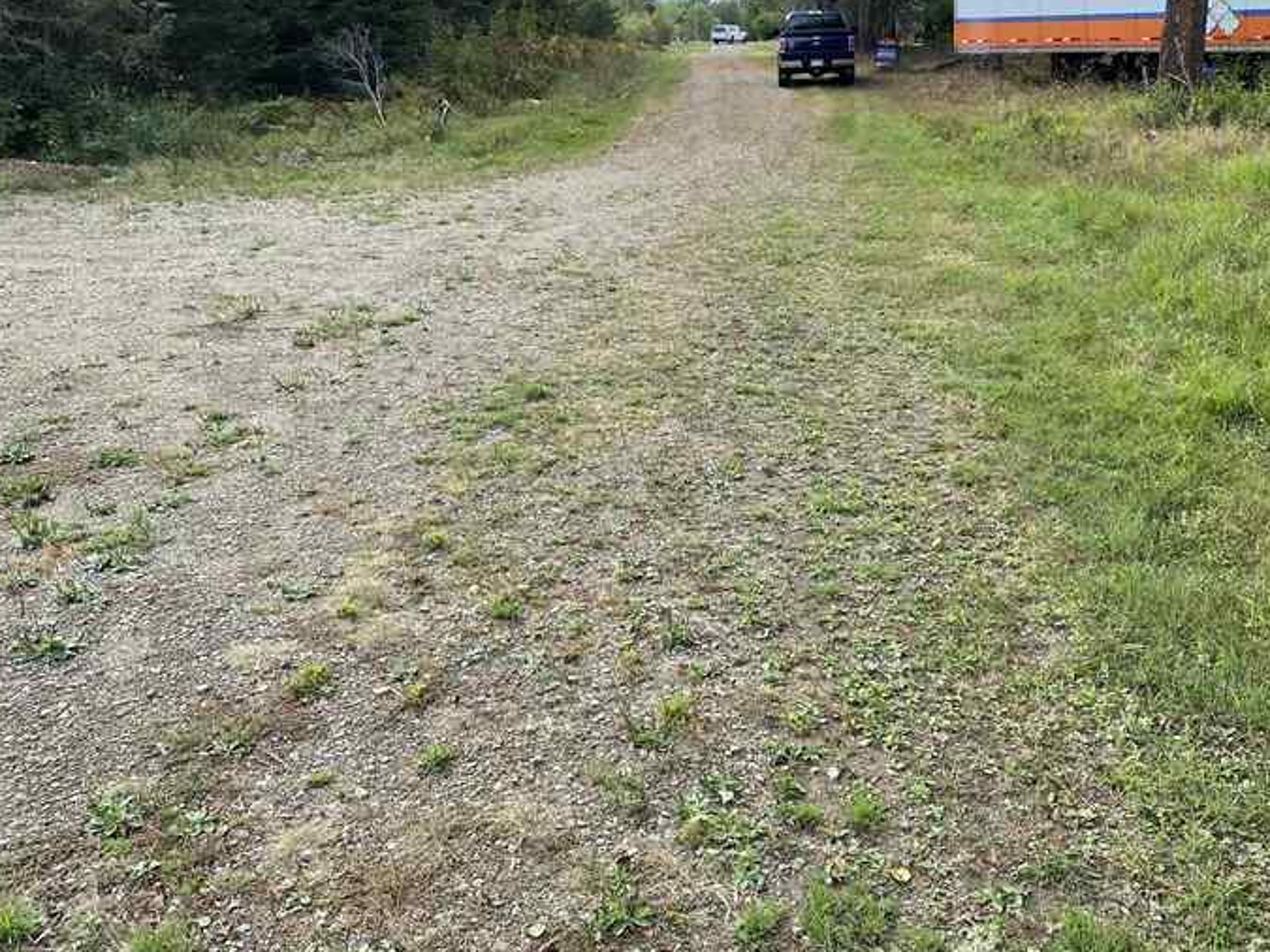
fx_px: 1357
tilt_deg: -13.0
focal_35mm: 37
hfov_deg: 50.1
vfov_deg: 38.5
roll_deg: +0.1
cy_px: 384
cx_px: 659
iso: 32
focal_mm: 4.25
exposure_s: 1/845
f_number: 1.8
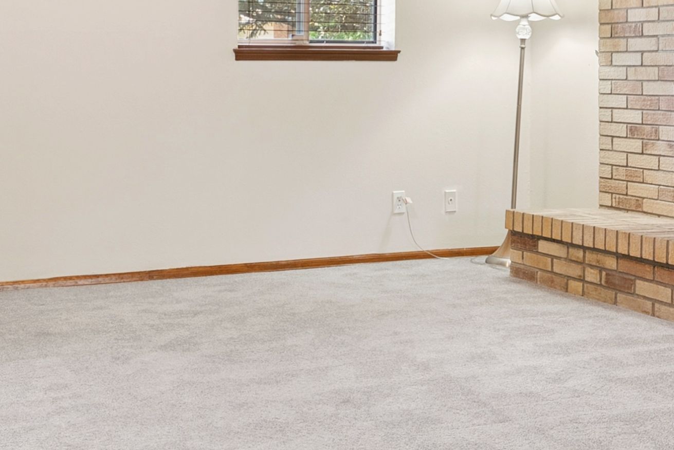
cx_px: 292
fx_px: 1030
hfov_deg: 36.2
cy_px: 76
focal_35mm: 55
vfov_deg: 24.2
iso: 400
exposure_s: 1/13
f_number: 9
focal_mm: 17
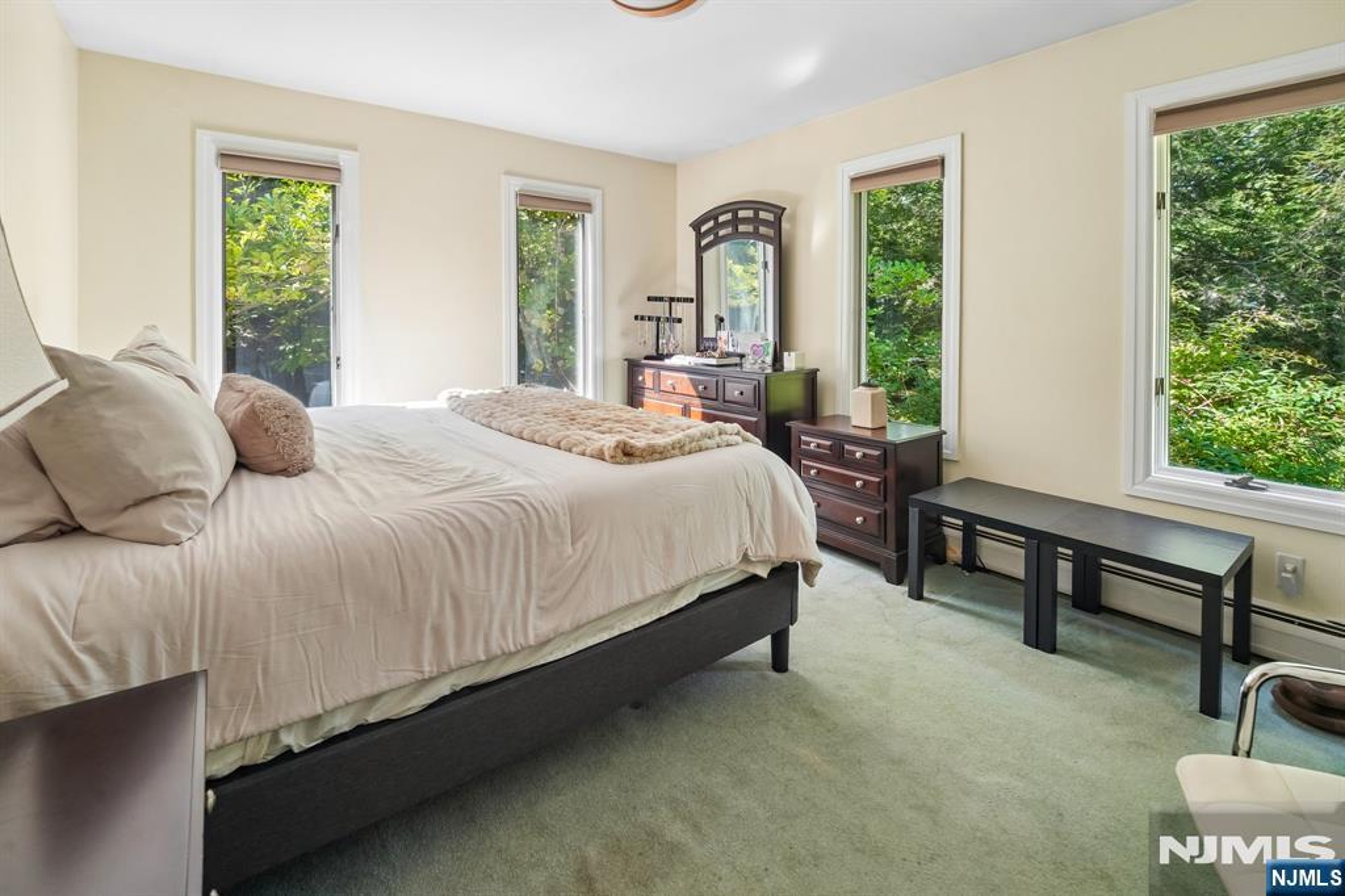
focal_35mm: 14
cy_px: 448
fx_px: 523
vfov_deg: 81.2
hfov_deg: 104.3
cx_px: 672
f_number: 7.1
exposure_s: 1/25
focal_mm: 14
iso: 640
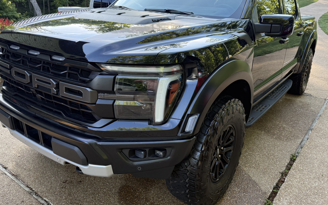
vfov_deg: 43.1
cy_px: 95
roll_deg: -1.2
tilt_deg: -14.9
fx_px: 259
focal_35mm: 29
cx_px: 178
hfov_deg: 64.5
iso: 100
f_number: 1.78
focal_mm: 6.76
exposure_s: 1/284
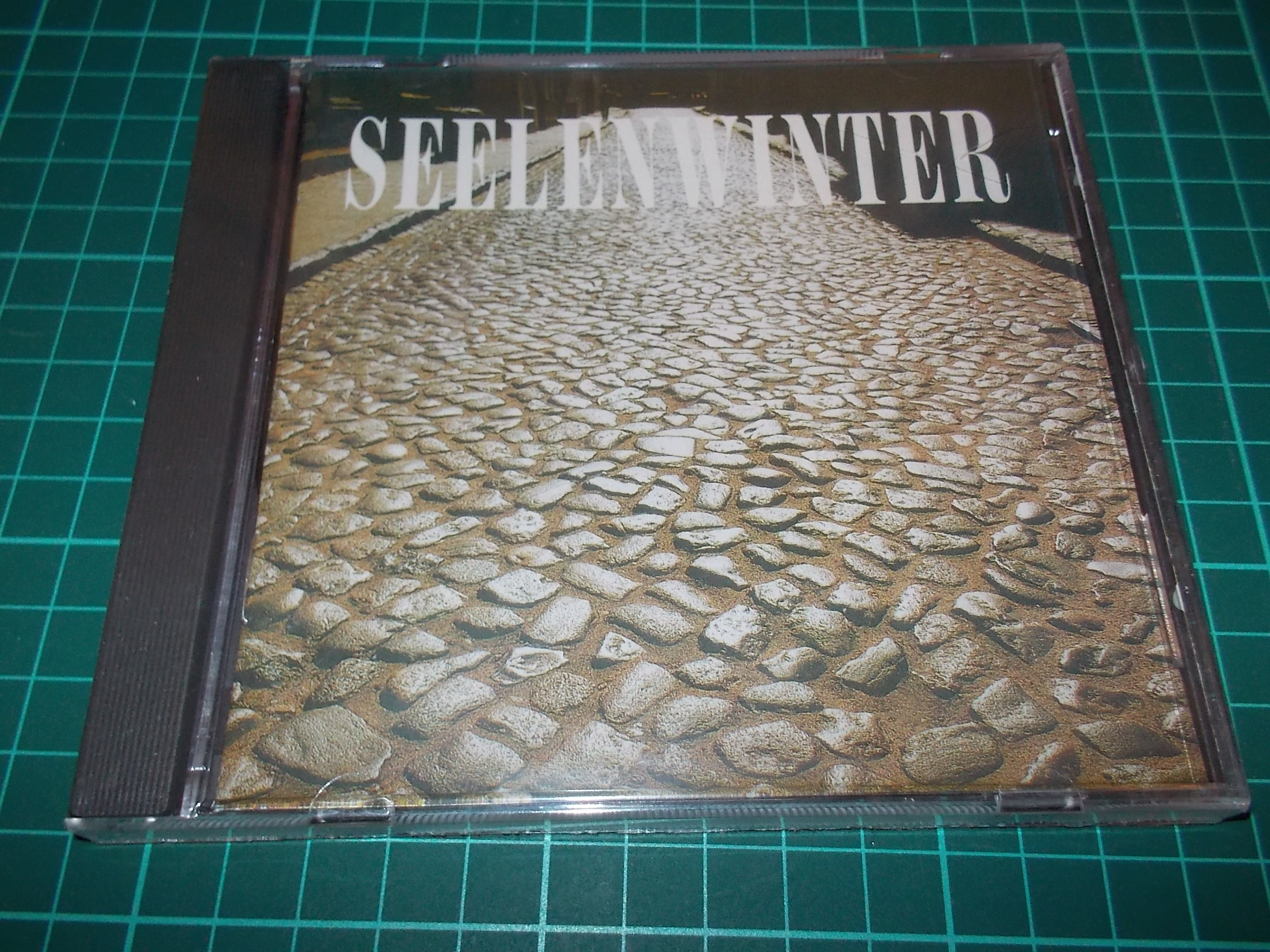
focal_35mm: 29
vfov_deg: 48.2
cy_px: 476
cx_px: 635
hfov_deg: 61.7
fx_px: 1064
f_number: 3.3
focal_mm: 4.1
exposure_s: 1/30
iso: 200
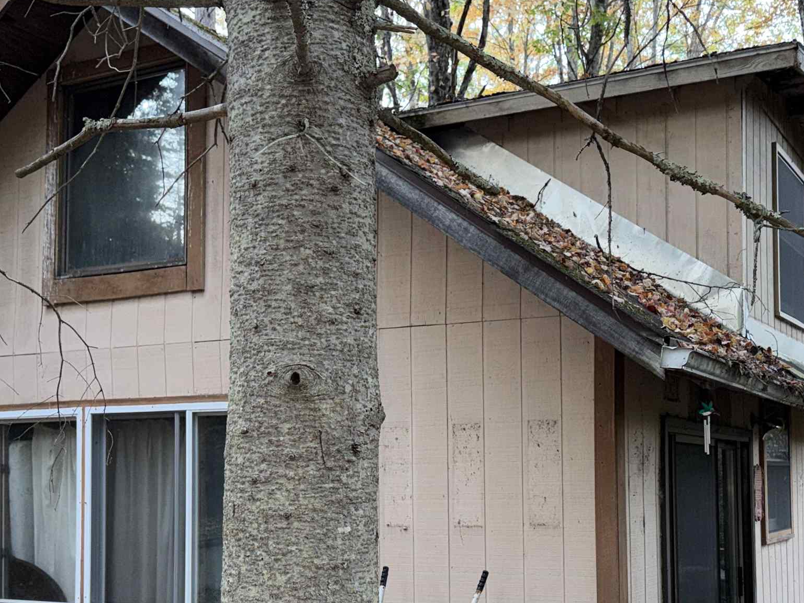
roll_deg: +0.6
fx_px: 1115
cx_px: 427
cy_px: 387
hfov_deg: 39.6
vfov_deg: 30.1
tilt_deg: +2.7
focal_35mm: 48
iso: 80
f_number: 1.78
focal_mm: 6.76
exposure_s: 1/17
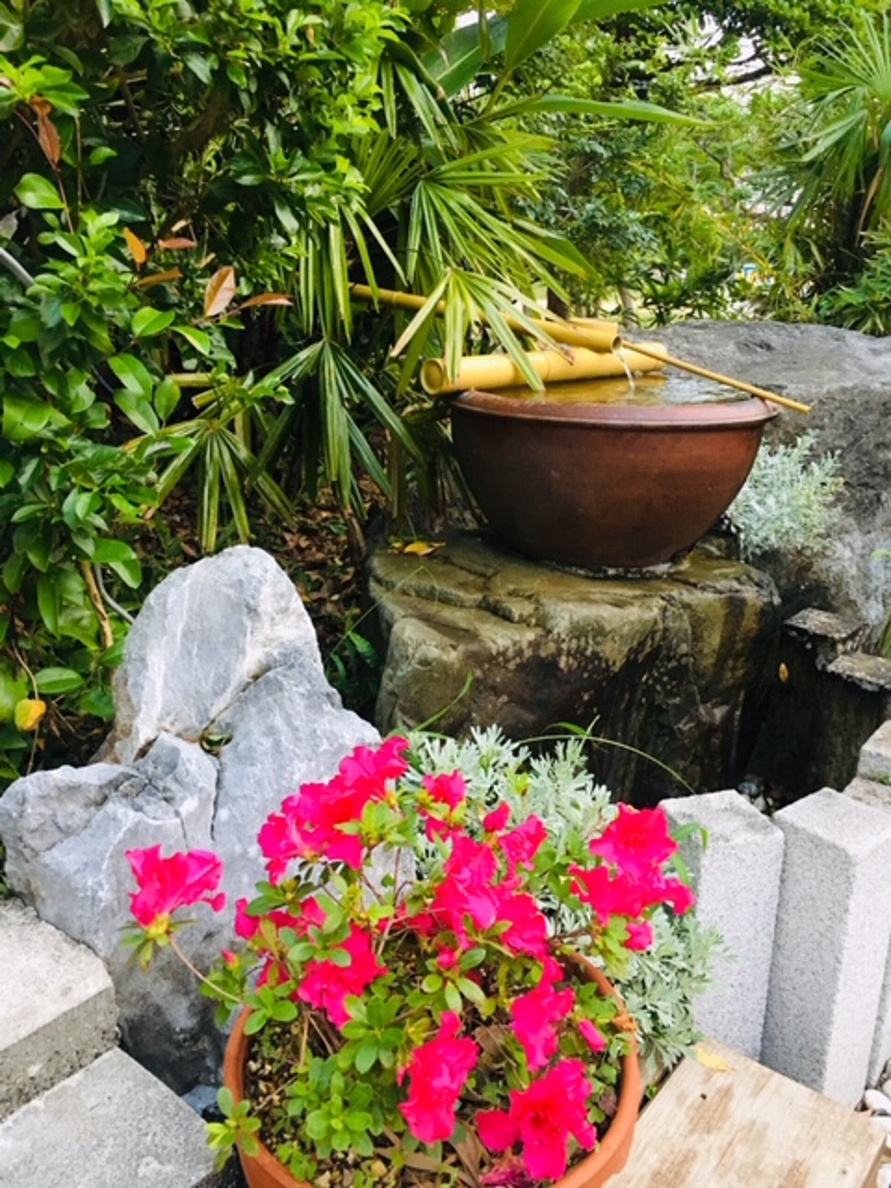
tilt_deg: -19.2
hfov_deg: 48.2
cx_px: 446
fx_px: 995
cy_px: 594
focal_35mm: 29
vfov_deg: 61.7
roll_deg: -1.2
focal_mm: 4.15
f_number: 2.2
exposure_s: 1/30
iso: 125
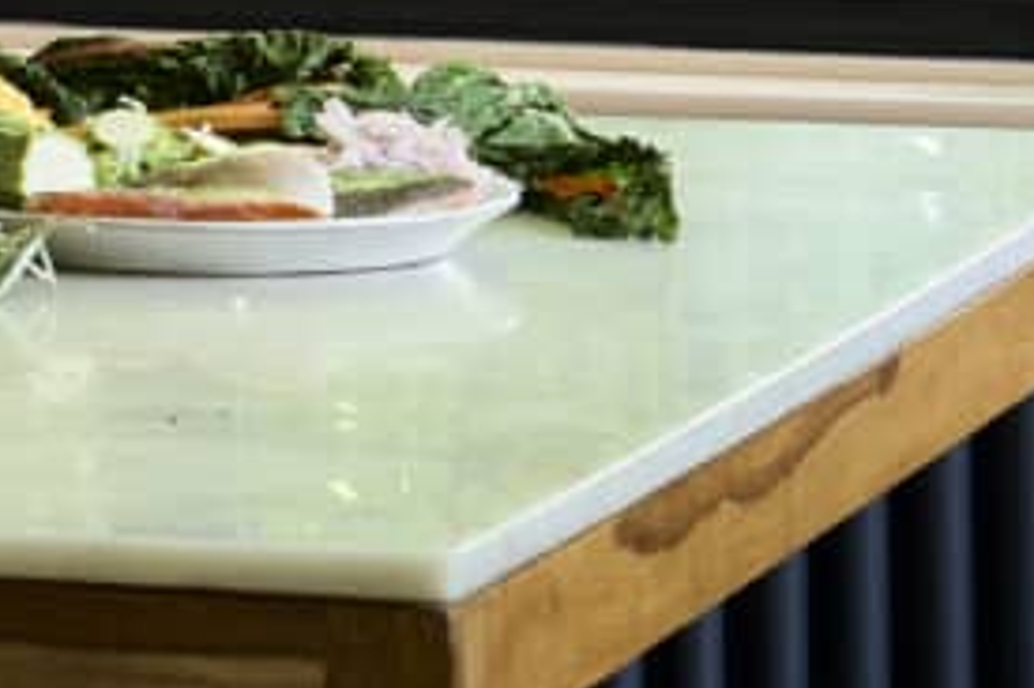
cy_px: 321
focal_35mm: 298
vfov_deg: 4.6
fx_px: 8554
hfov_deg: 6.3
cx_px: -2260
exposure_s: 1/20
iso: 400
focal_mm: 40
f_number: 5.6
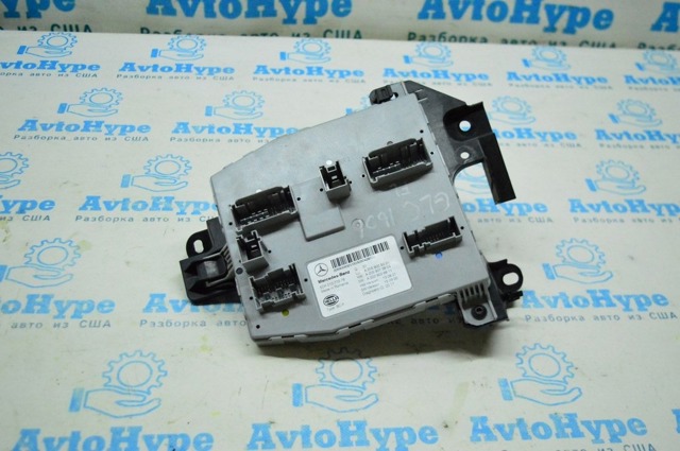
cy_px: 226
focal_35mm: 40
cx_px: 340
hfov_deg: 48.0
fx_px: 764
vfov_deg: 32.9
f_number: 4
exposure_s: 1/1000
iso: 6400
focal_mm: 27
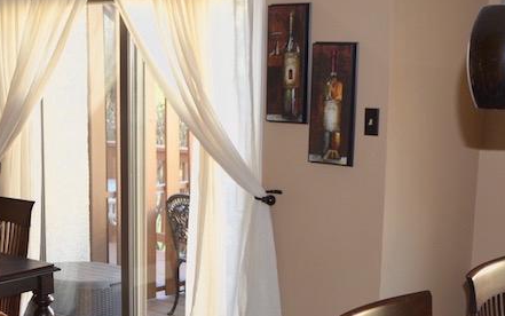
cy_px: 239
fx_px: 978
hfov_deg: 28.6
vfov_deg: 18.2
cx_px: 131
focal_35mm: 71
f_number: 3.8
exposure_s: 1/60
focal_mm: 20
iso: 450
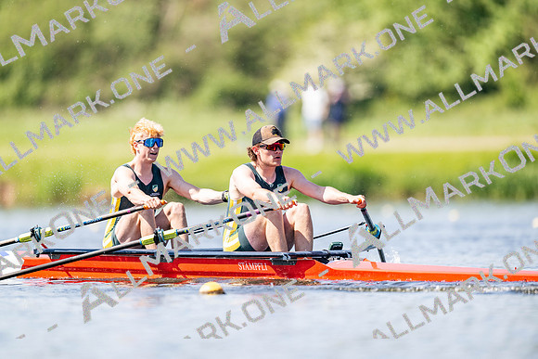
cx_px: 269
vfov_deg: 2.3
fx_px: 8968
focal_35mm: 600
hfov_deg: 3.4
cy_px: 180
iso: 450
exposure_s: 1/2500
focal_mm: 600
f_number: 4
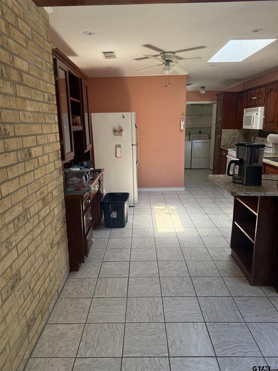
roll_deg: +0.5
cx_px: 139
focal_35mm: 24
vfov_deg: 71.6
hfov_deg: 56.8
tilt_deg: -11.8
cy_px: 186
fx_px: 257
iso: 200
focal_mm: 6.76
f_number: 1.78
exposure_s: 1/121
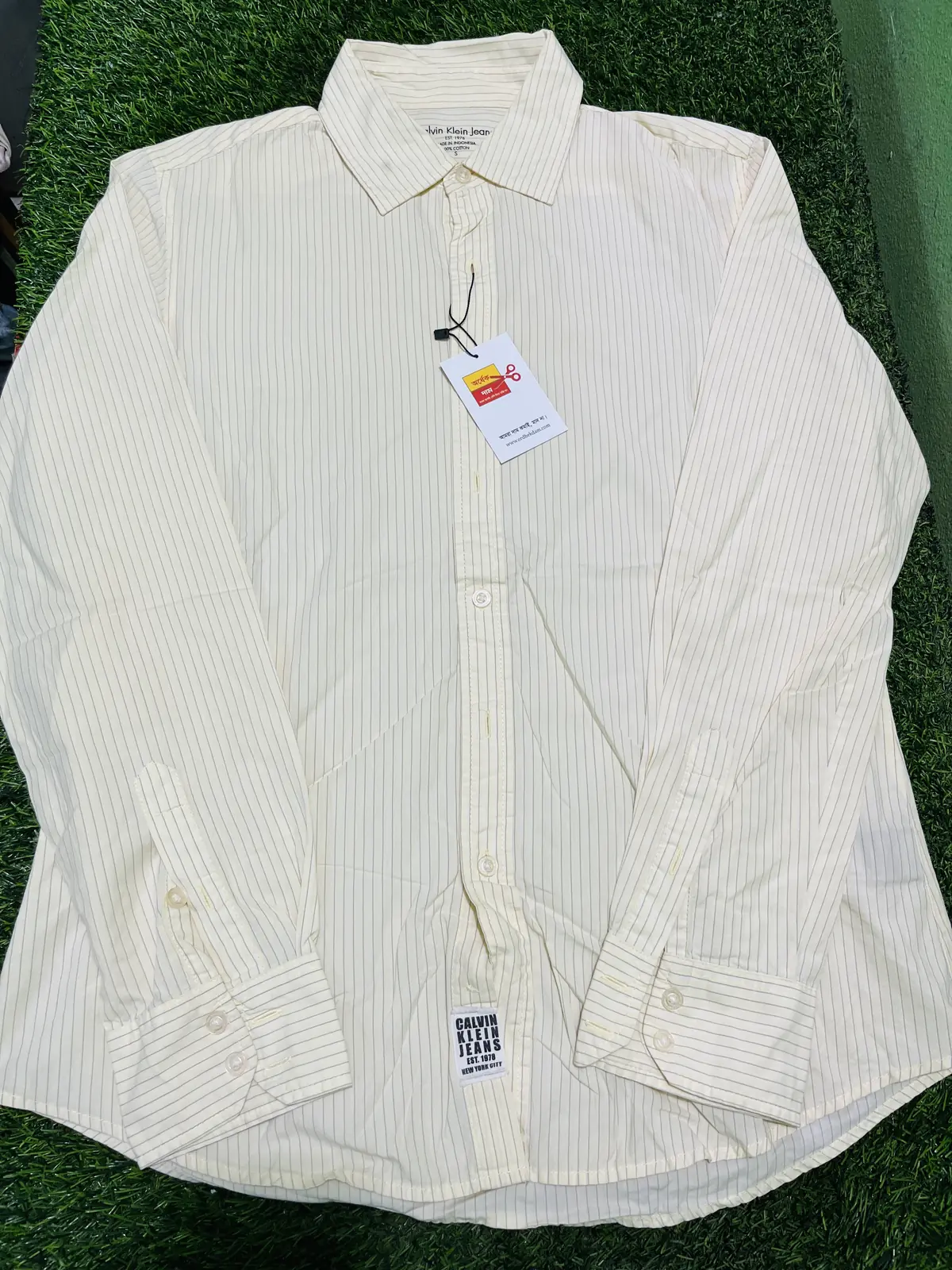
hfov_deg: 53.1
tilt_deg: -74.5
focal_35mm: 26
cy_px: 635
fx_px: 953
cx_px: 476
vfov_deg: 67.3
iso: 125
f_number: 1.6
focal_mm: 5.1
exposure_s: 1/100
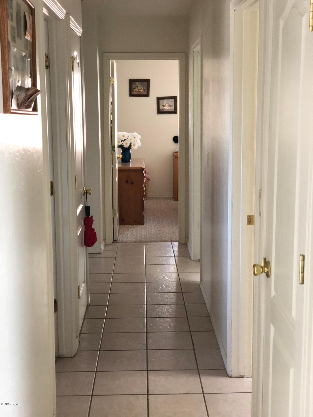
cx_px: 156
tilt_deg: -9.6
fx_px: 627
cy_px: 208
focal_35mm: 52
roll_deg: +1.2
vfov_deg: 36.8
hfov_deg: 28.0
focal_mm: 6
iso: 100
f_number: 2.4
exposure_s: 1/30
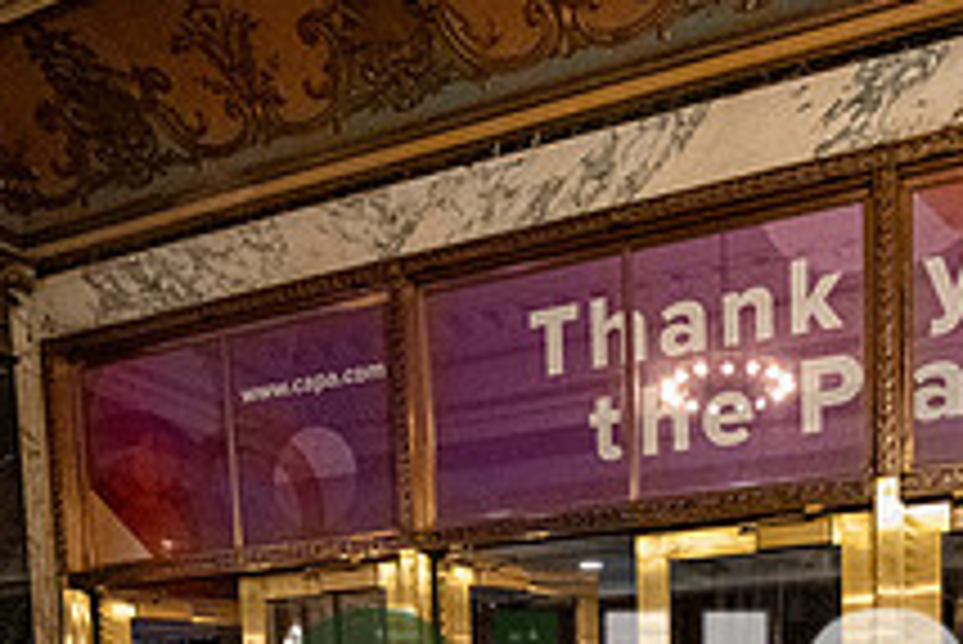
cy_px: 822
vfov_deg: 29.0
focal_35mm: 38
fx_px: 1017
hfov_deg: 49.9
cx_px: 630
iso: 16000
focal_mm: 14
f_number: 4
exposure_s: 1/400
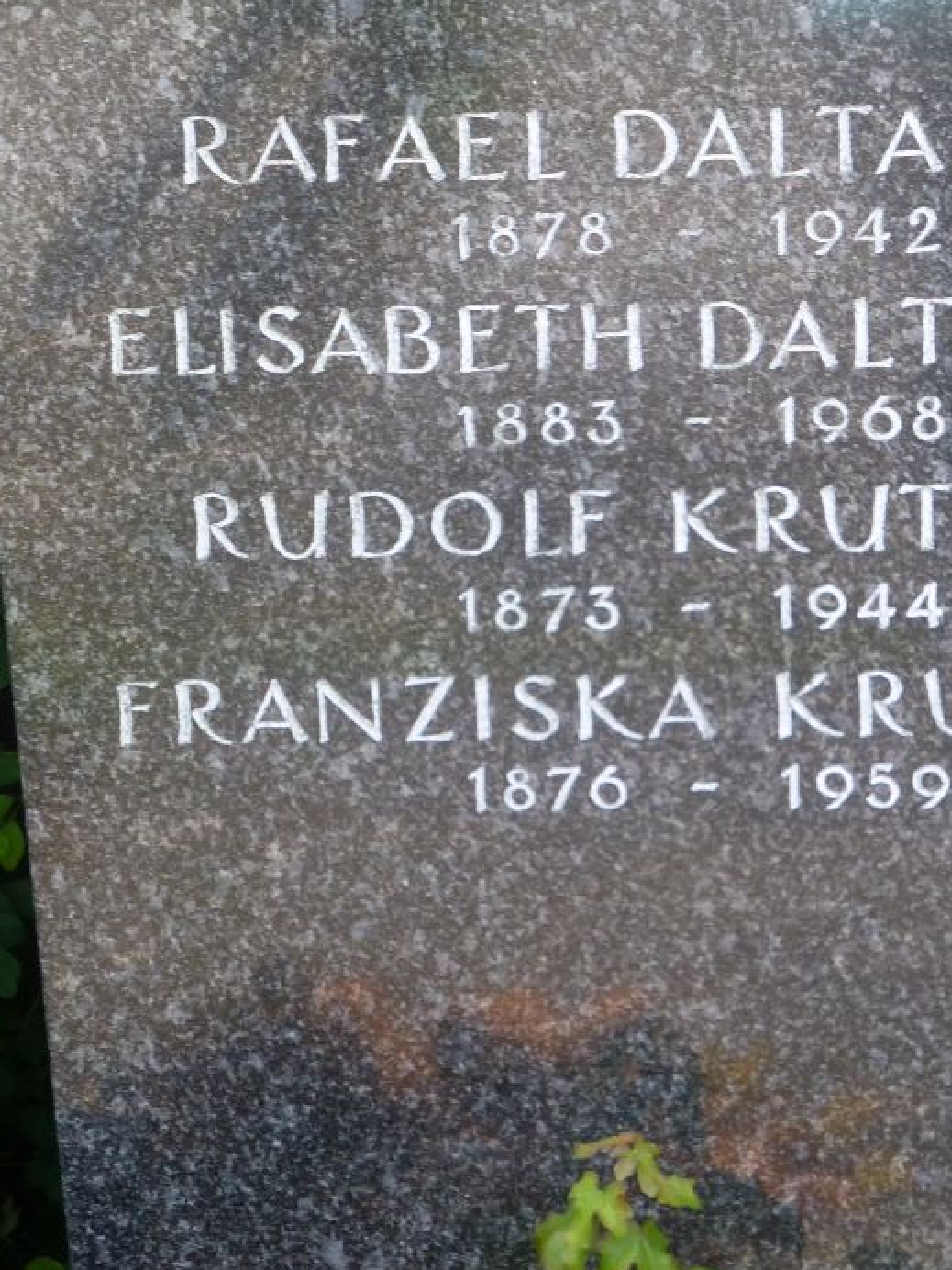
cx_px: 660
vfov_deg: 11.8
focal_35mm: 168
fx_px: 6160
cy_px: 616
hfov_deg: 8.8
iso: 320
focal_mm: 19.4
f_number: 5.3
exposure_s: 1/160
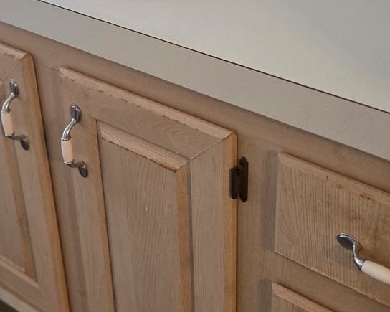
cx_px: 156
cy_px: 124
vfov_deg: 23.1
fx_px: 762
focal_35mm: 66
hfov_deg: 28.7
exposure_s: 1/120
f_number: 1.8
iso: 400
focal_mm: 5.4
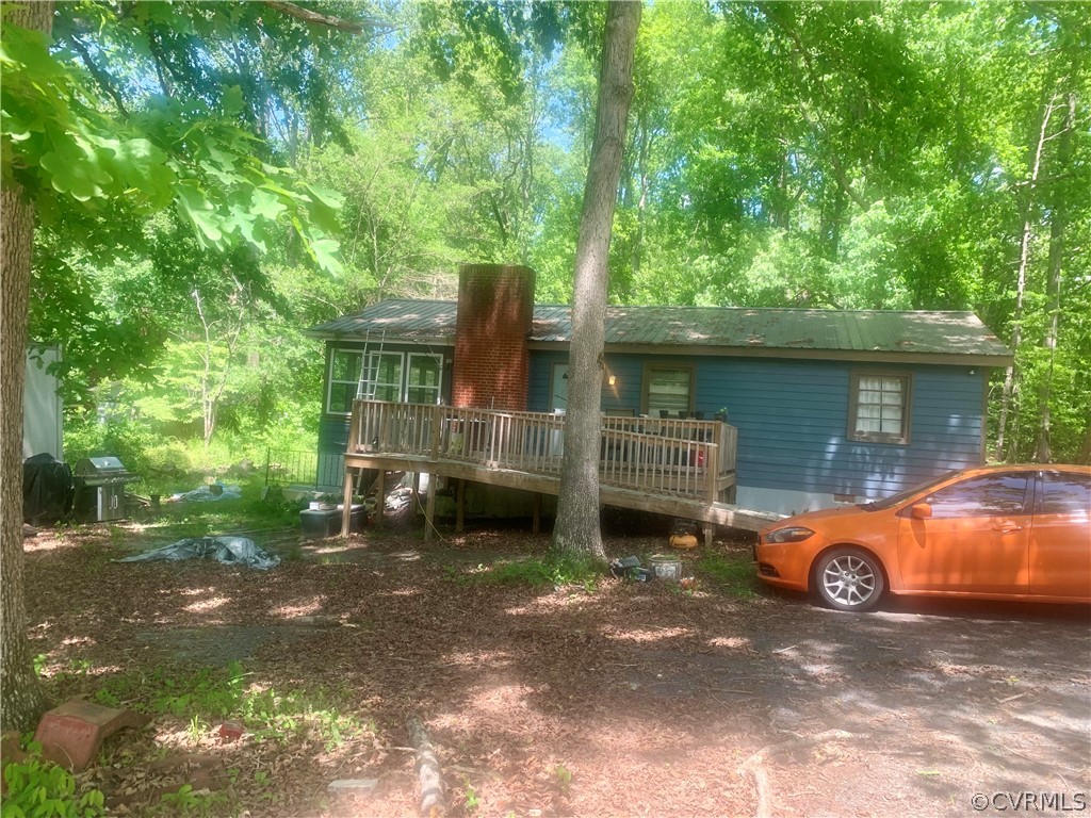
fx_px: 819
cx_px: 546
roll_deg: -4.2
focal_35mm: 26
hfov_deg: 67.3
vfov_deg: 53.1
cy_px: 409
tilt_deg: +2.0
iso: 25
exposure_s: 1/223
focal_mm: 4.25
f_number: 1.8
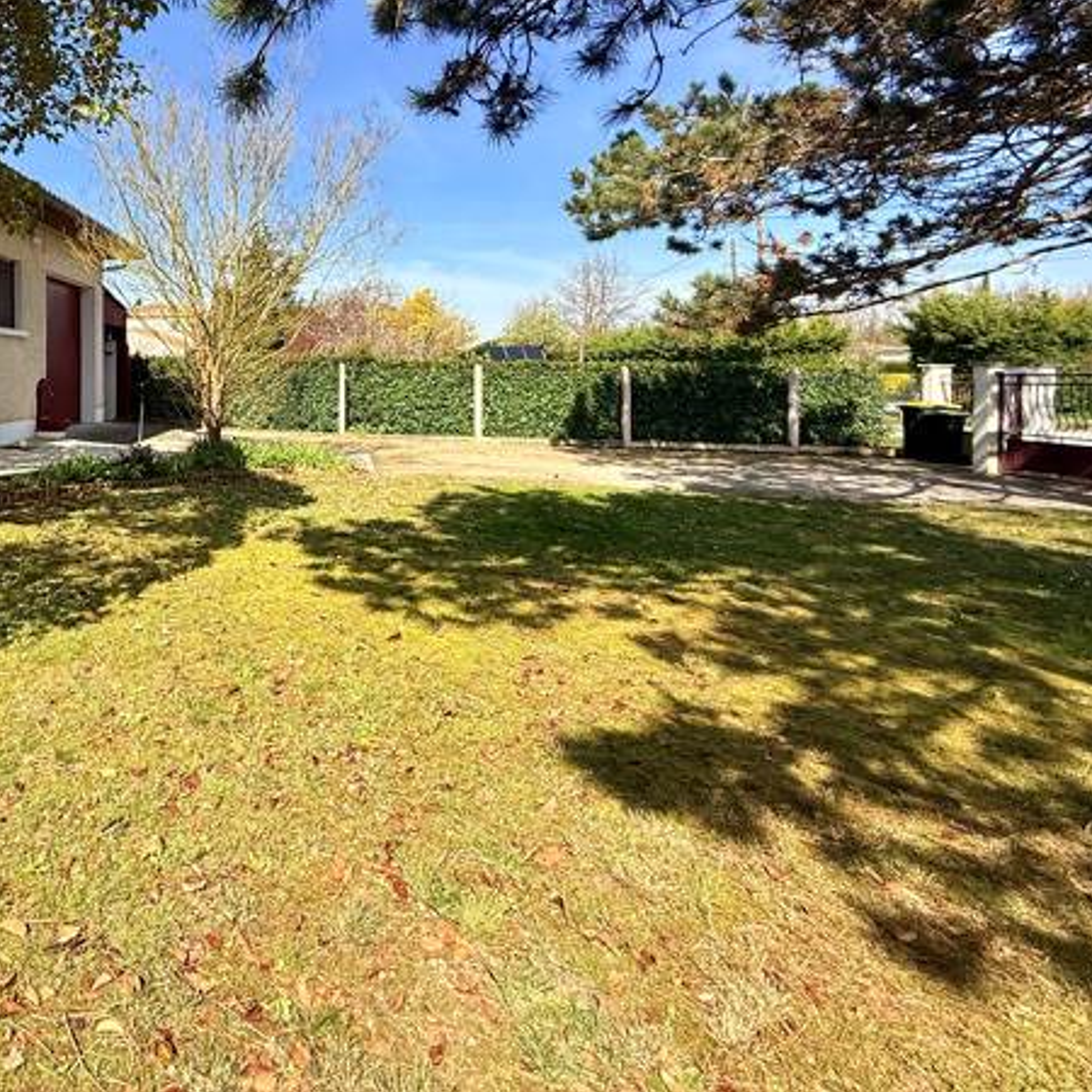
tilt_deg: +1.1
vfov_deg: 67.8
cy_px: 366
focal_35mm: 22
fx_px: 785
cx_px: 170
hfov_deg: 61.8
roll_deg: +0.2
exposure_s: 1/1399
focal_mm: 2.22
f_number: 2.2
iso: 50
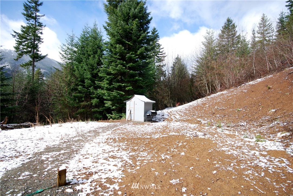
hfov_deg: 94.9
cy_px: 98
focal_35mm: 16
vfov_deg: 72.2
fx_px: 134
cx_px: 146
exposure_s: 1/200
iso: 100
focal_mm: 11
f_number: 7.1
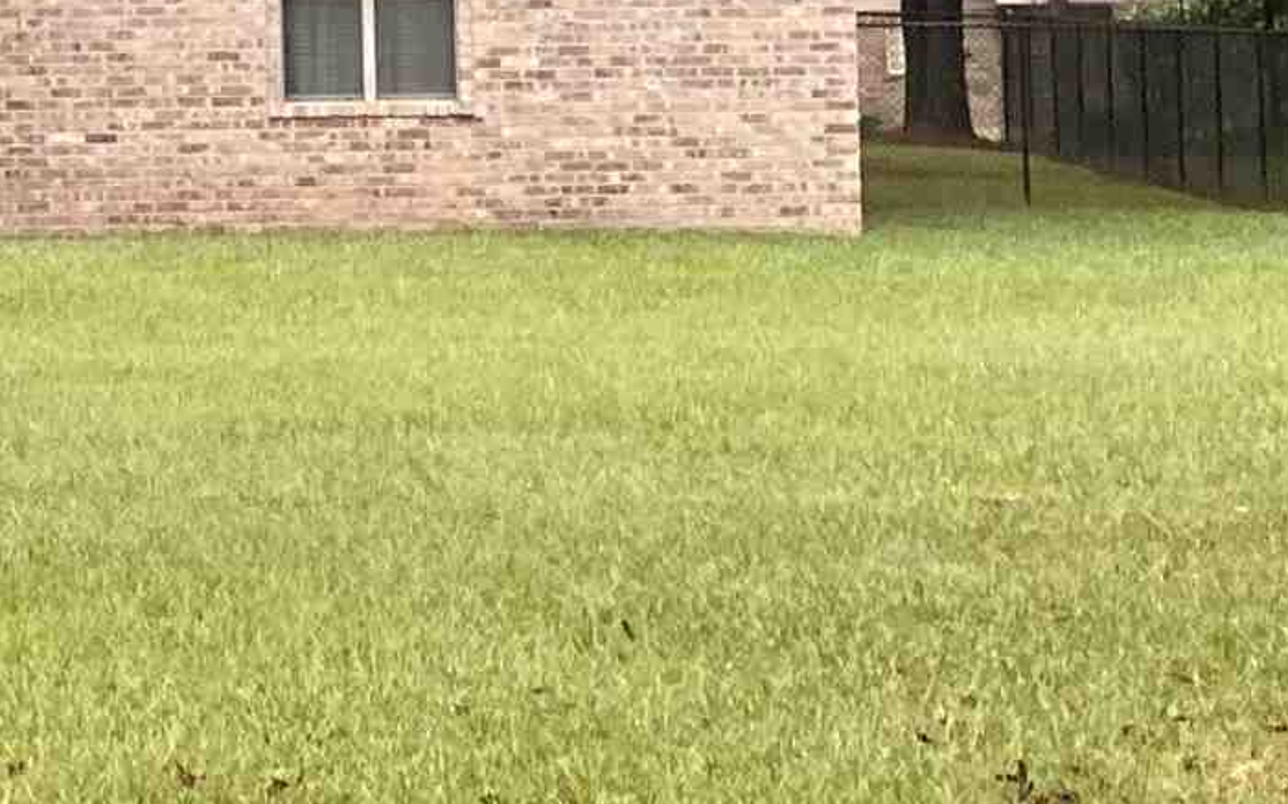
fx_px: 8492
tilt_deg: +2.3
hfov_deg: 8.4
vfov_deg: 5.4
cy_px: -256
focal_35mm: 242
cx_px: -942
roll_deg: +0.9
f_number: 2
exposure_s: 1/122
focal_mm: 6
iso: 50
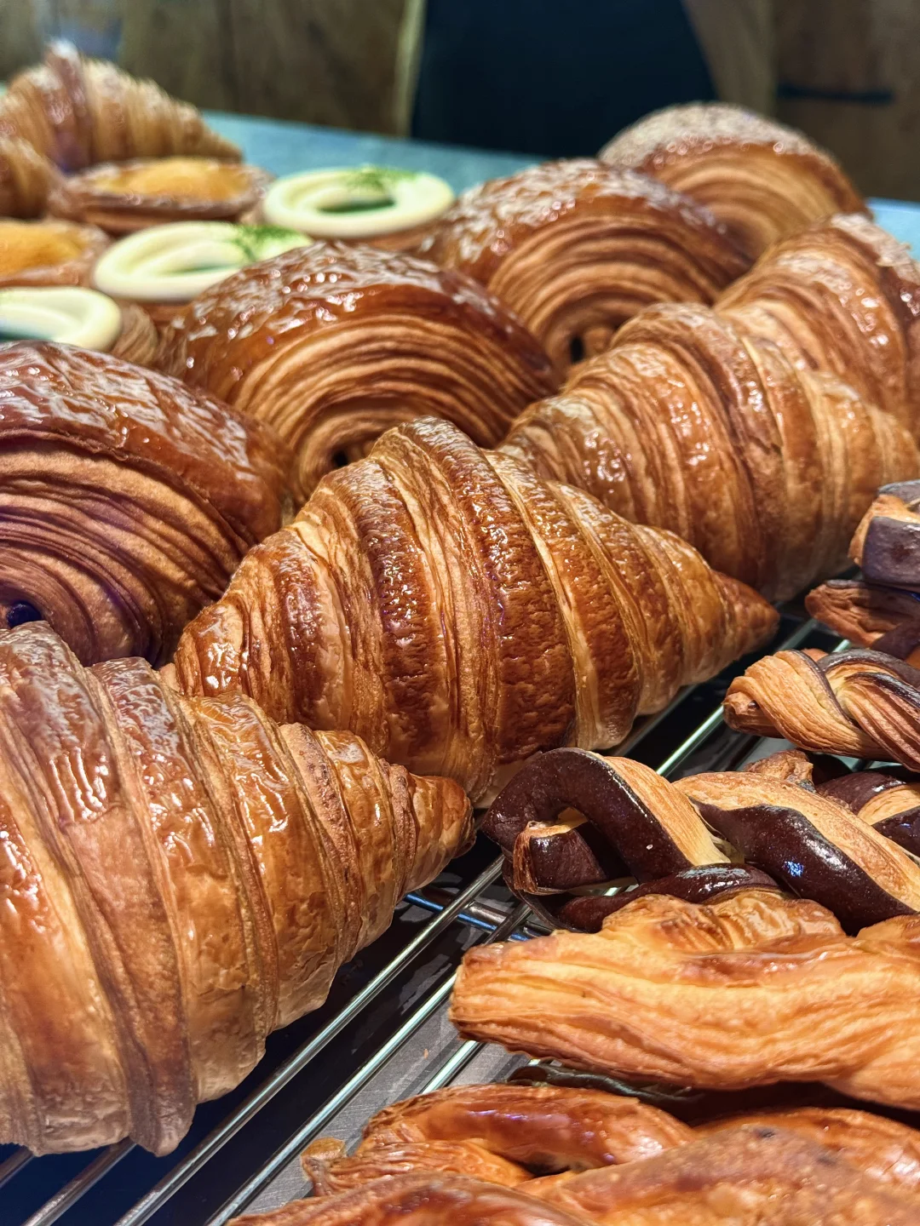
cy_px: 613
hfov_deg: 30.3
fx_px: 1701
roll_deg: +0.9
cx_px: 460
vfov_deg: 39.7
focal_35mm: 48
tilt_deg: -27.3
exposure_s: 1/50
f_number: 1.78
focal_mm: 6.76
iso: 80
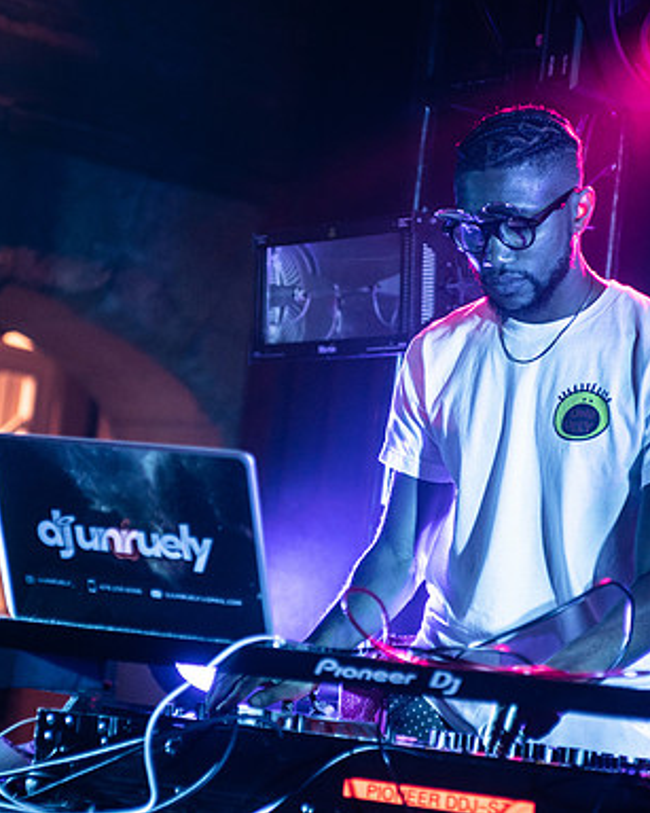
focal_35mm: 105
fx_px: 2526
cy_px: 395
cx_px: 303
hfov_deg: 14.7
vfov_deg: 18.3
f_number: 3.2
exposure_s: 1/200
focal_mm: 70
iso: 1250
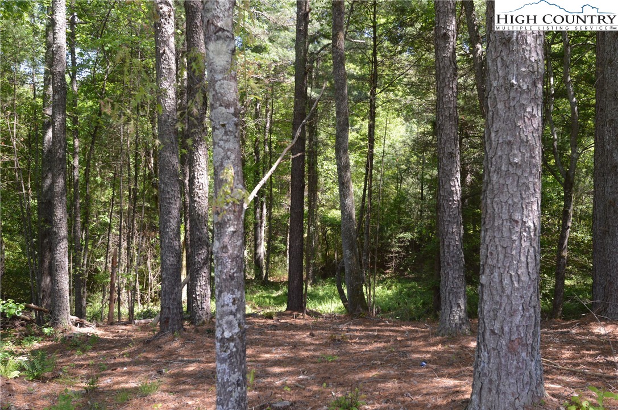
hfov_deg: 57.3
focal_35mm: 33
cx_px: 309
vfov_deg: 39.9
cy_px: 205
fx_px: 566
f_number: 5.6
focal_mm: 22
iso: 280
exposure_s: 1/125
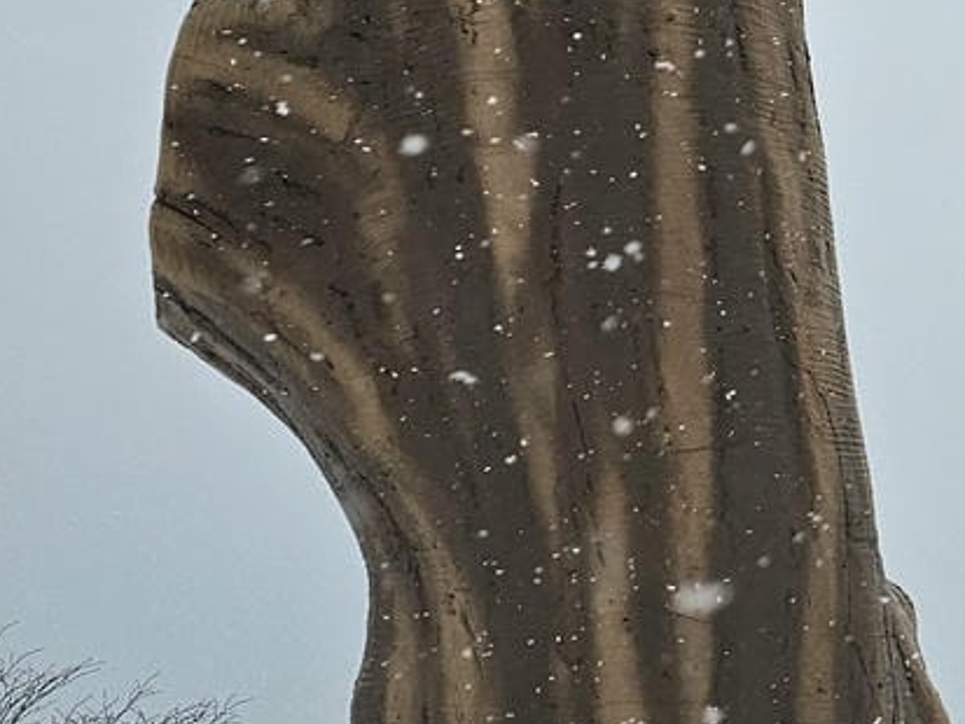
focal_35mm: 89
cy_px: 605
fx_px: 2482
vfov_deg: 16.5
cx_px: 1372
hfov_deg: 19.6
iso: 20
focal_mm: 6.3
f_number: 1.7
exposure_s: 1/1179
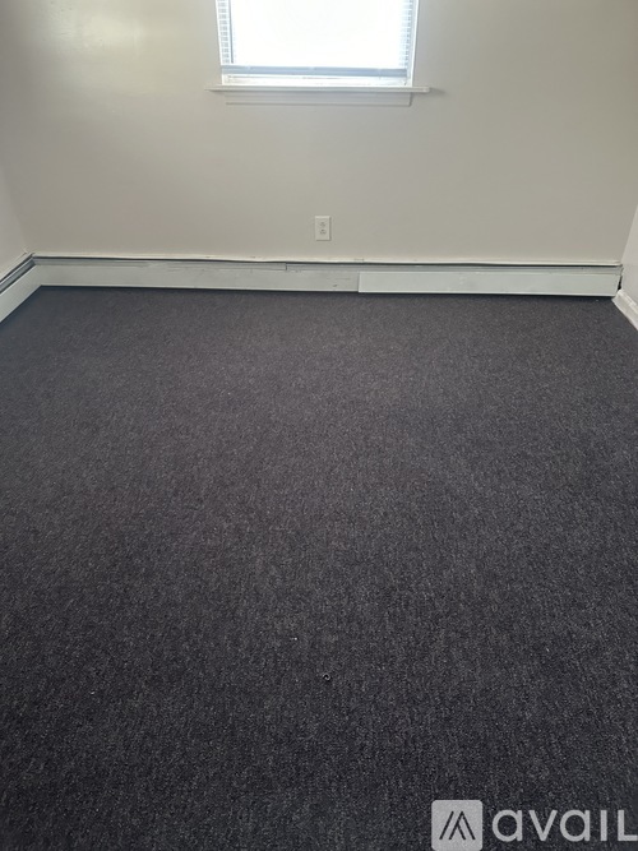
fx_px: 590
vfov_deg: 71.6
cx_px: 319
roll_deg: -0.3
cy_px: 426
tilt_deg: -35.0
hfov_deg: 56.8
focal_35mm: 24
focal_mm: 6.86
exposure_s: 1/60
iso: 500
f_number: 1.78
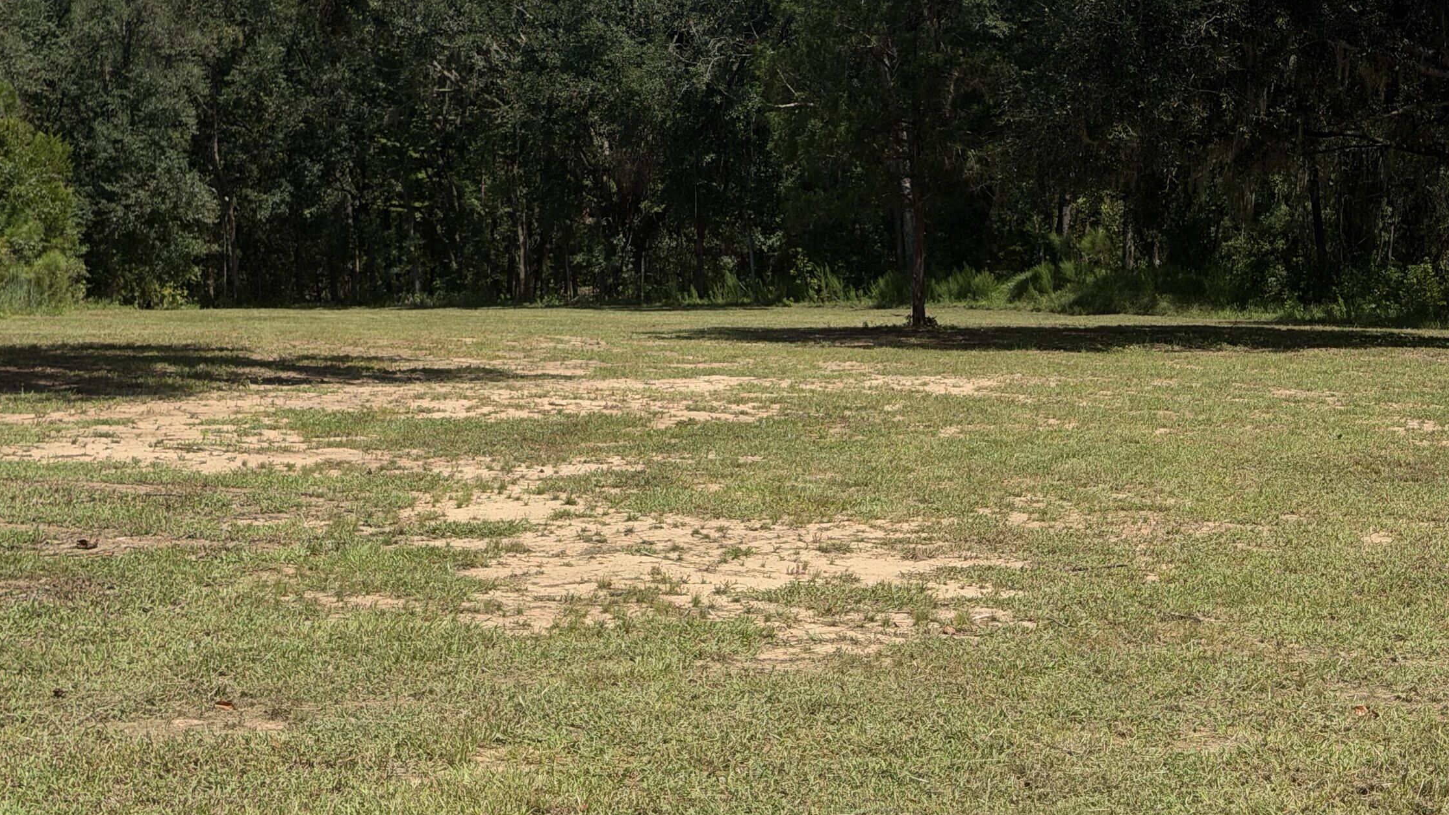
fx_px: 2766
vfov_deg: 16.5
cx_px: 725
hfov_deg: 29.4
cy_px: 88
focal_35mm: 72
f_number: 1.78
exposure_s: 1/6024
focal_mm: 6.76
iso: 80
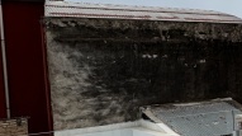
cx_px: 362
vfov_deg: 24.8
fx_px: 308
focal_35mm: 48
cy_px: 81
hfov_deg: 28.3
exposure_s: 1/2674
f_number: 2.2
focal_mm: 2.22
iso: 50
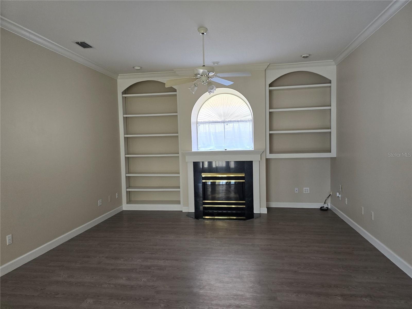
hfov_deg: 73.9
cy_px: 154
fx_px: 274
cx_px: 206
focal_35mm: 23
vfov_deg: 58.9
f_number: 1.7
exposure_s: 1/180
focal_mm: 6.3
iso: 200
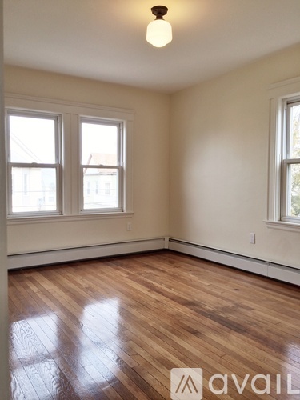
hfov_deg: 46.8
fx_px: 347
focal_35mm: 30
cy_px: 200
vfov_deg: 60.0
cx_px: 150
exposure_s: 1/120
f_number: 2.2
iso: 40
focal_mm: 4.12
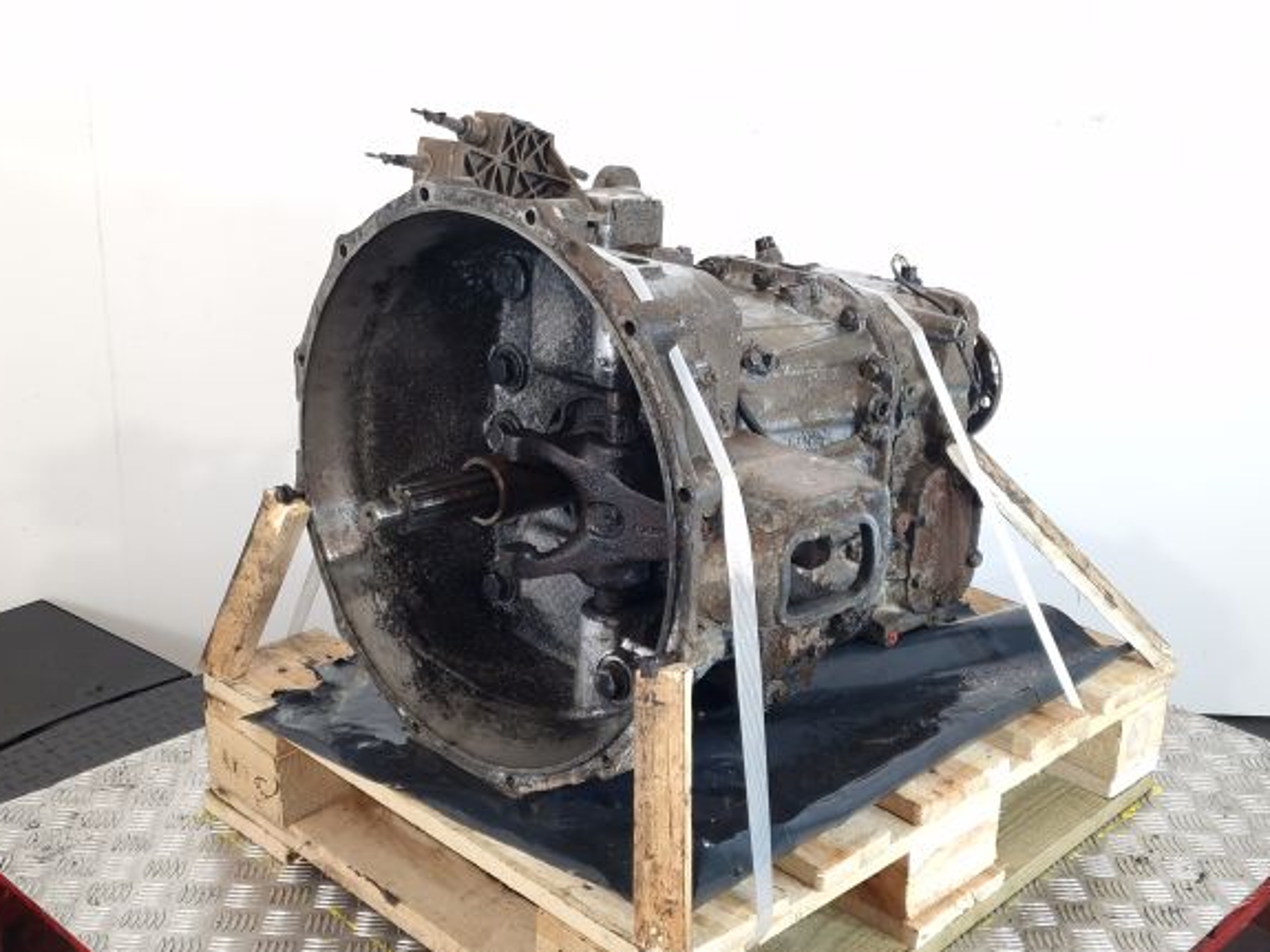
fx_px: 880
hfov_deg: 71.6
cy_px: 457
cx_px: 632
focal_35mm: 24
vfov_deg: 56.8
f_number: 1.8
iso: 80
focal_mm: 6.4
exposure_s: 1/50
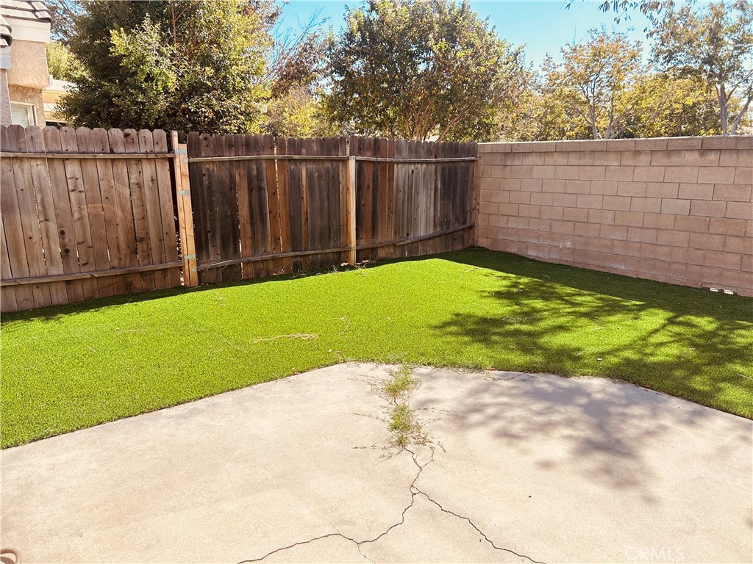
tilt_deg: -12.9
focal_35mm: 26
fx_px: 566
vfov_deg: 53.1
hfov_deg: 67.3
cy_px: 282
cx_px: 376
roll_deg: +0.4
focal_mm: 5.7
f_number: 1.5
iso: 50
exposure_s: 1/1575
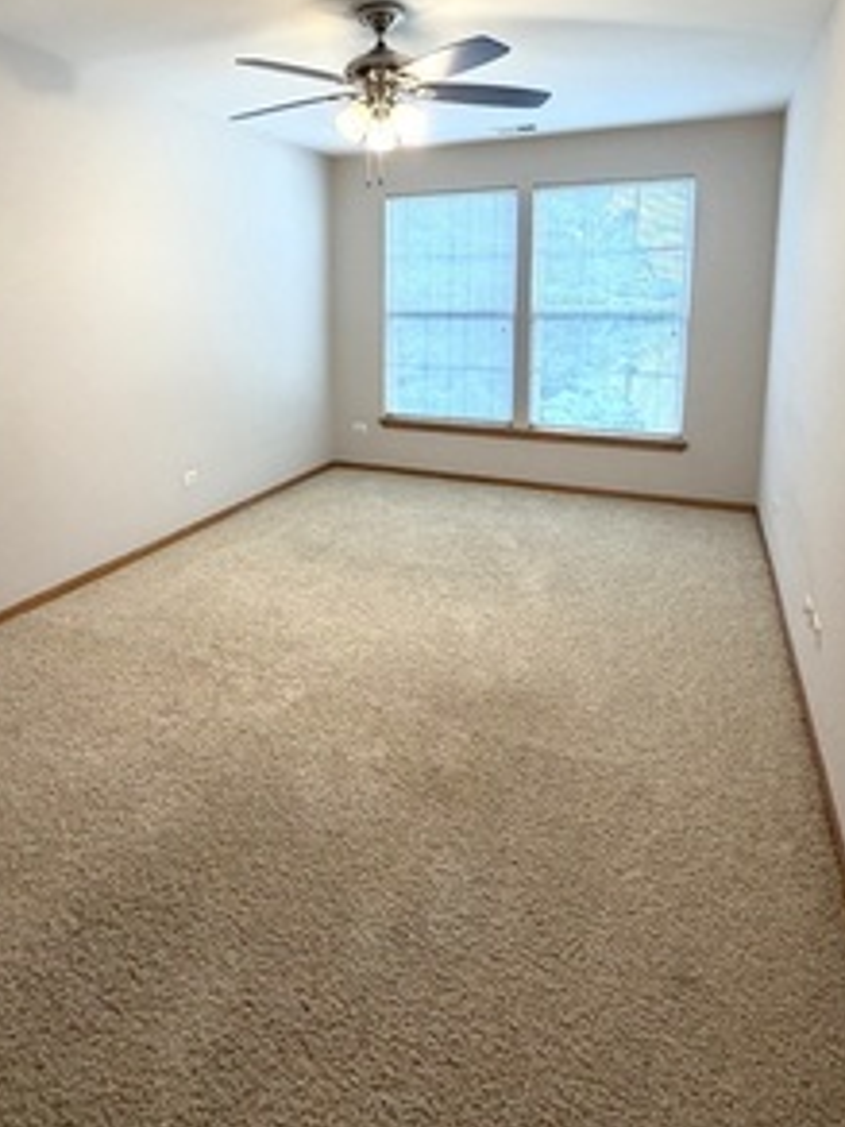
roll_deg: +0.6
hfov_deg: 58.3
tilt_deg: -7.9
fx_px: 749
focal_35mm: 23
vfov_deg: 72.1
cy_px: 394
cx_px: 328
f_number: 2.2
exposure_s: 1/120
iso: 250
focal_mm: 2.22
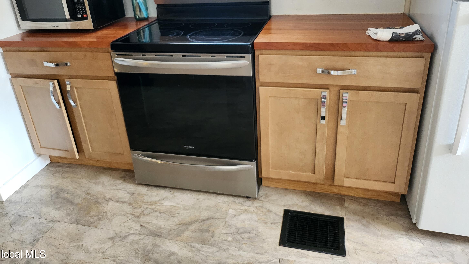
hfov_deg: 69.9
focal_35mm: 27
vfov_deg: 42.3
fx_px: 336
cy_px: 89
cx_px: 234
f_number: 1.8
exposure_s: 1/120
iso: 1000
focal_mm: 5
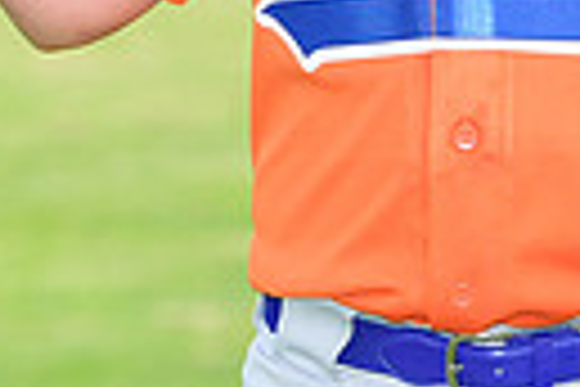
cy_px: -295
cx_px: 450
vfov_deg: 2.4
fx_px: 9070
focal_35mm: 563
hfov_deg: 3.7
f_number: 4.5
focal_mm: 125
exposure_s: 1/320
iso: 125
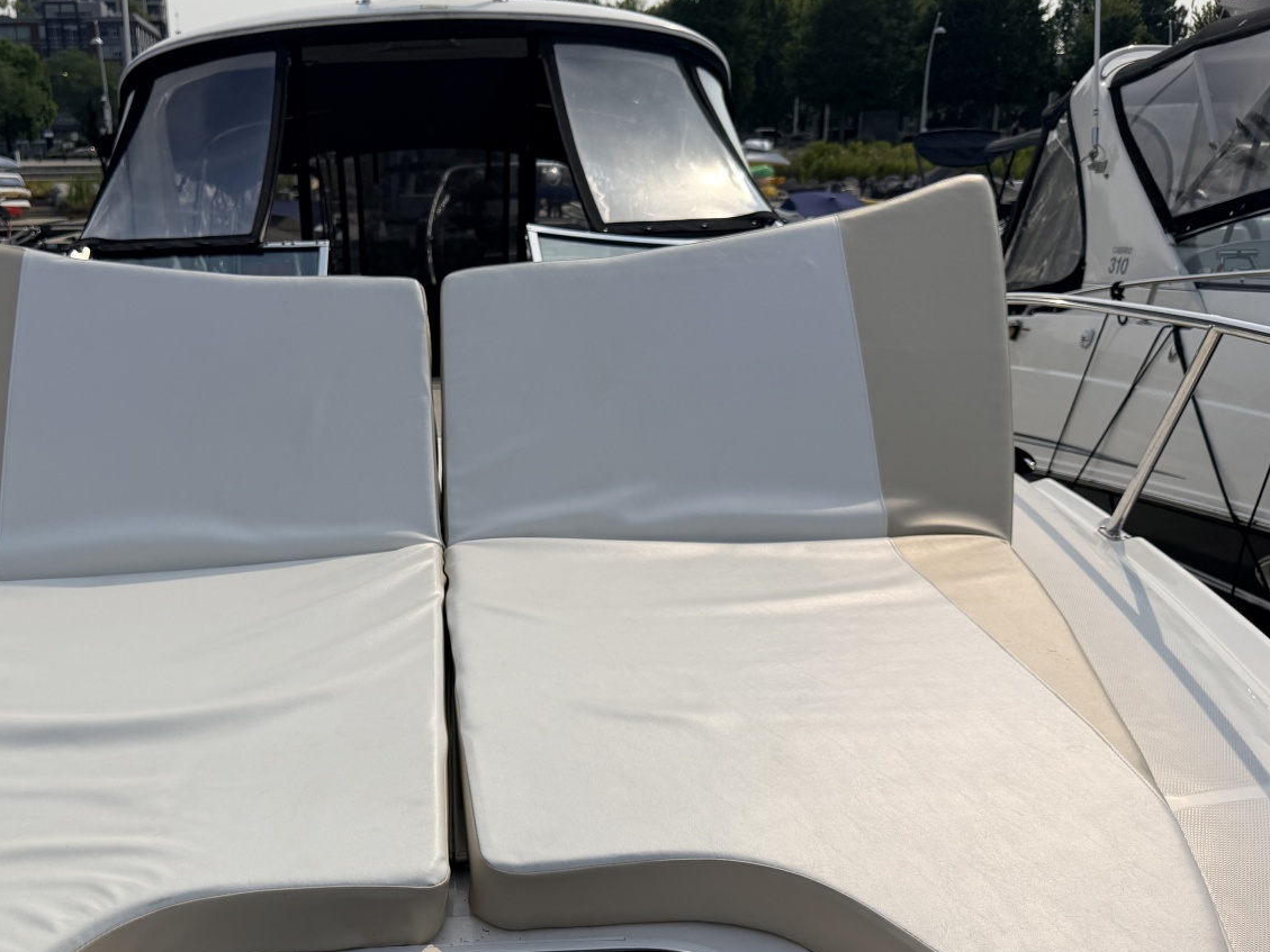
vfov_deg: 41.4
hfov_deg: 53.1
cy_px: 616
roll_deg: +1.7
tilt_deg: -19.6
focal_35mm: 34
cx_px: 444
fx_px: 1248
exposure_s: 1/14286
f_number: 1.78
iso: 80
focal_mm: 6.76
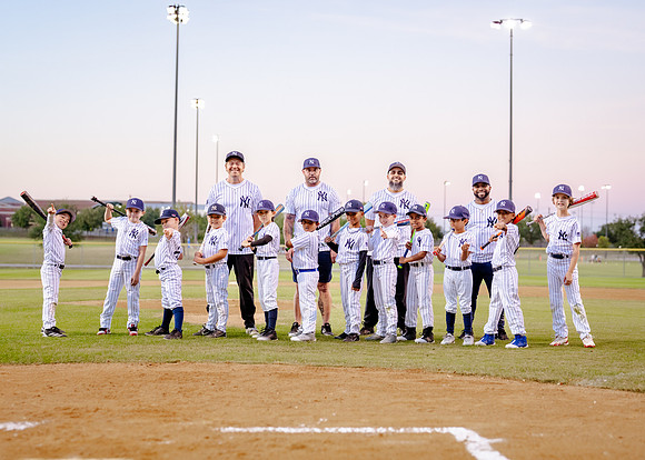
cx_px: 362
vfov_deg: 24.0
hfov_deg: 33.1
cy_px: 254
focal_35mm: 59
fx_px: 1082
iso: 1000
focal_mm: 50
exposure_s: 1/500
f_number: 2
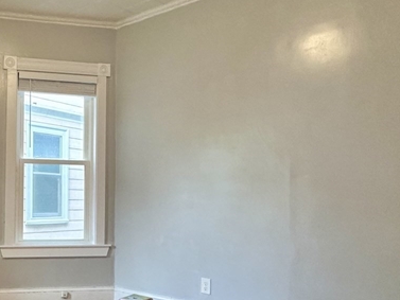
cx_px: 40
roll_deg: -0.5
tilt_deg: +2.1
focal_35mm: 38
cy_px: 190
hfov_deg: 44.6
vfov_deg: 37.5
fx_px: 439
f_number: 2.2
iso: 200
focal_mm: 2.22
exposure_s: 1/120
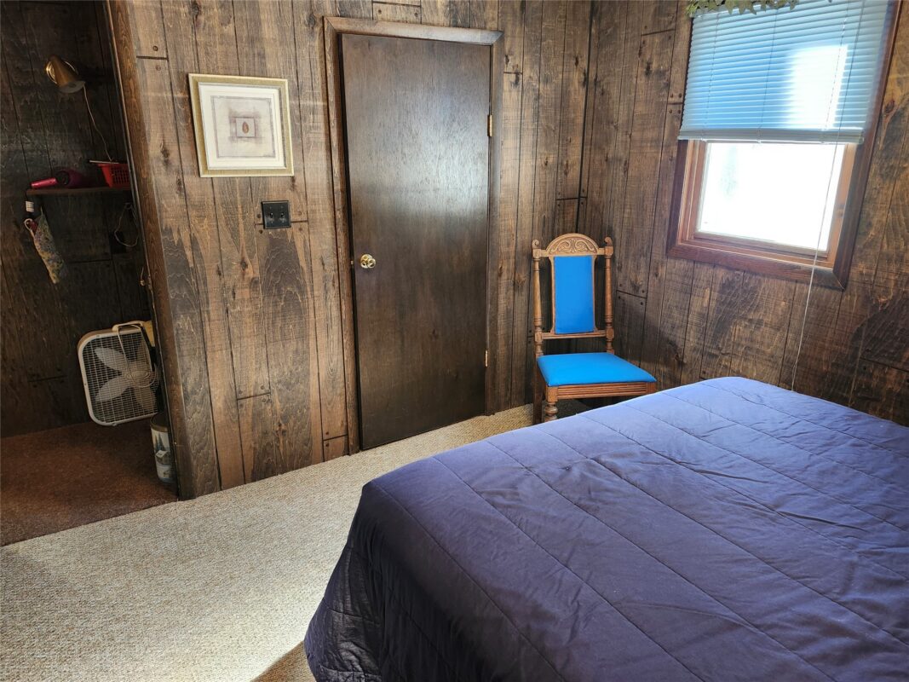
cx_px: 454
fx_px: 604
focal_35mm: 23
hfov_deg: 73.9
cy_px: 341
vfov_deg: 58.9
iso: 800
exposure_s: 1/60
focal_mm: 5.54
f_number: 1.8
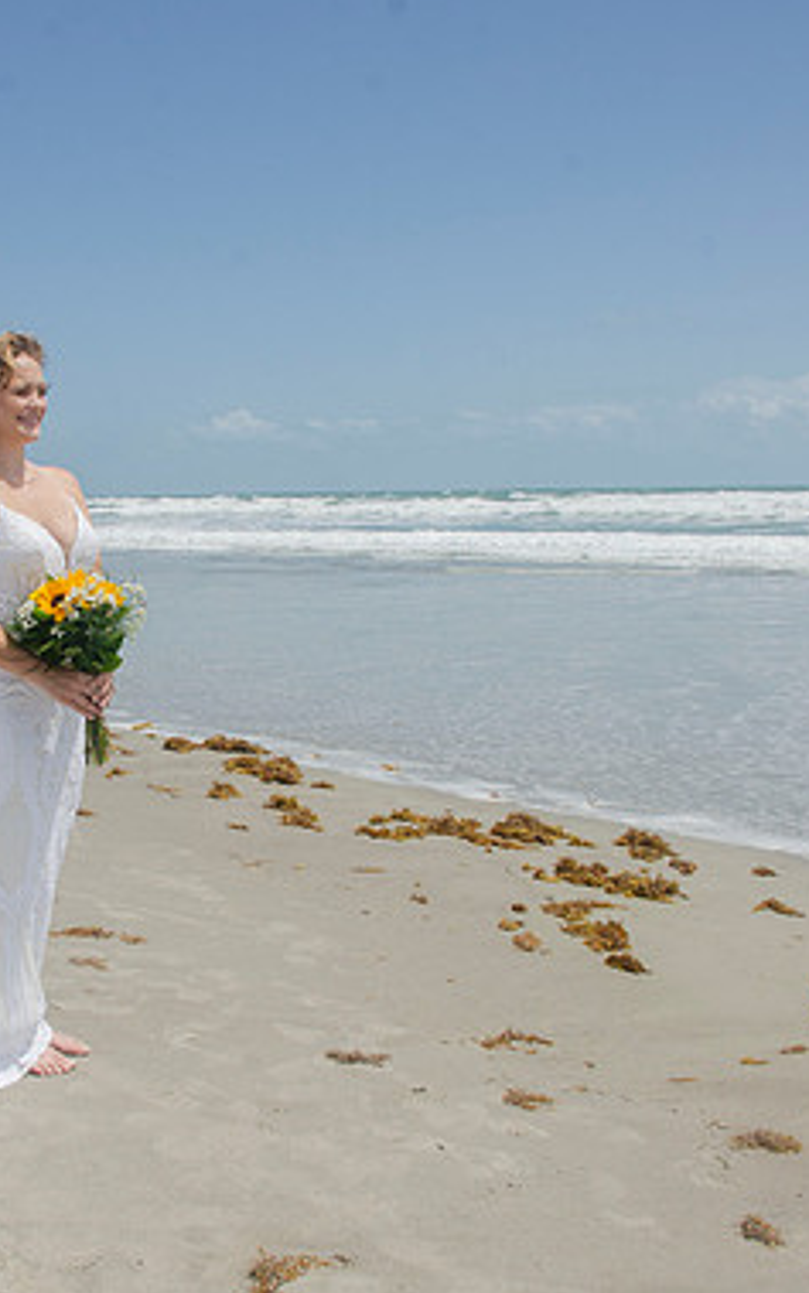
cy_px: 645
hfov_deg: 29.9
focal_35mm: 42
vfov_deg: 47.2
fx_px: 1481
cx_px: 181
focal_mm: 18
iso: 100
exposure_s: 1/250
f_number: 11
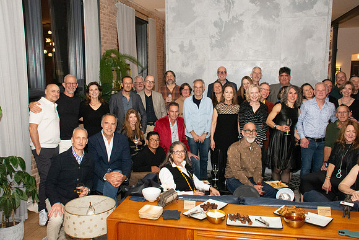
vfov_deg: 36.9
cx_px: 180
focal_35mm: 36
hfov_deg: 53.1
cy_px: 120
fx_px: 359
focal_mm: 24
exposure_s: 1/125
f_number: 9
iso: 5000
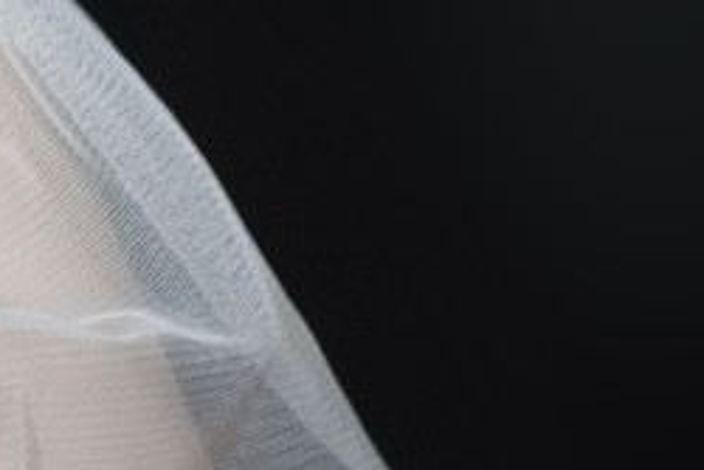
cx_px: -1070
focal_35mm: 565
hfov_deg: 3.6
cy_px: -737
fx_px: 11055
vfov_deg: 2.4
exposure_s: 1/15
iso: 500
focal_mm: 70
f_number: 5.6
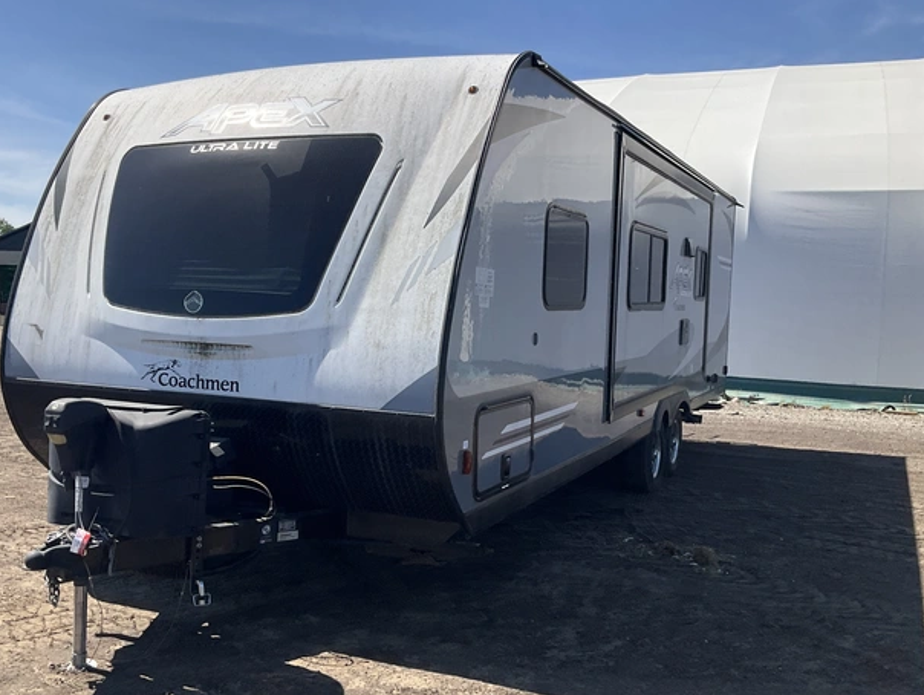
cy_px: 380
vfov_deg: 39.7
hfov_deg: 51.2
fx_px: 962
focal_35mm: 36
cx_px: 401
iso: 25
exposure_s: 1/1675
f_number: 1.8
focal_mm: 3
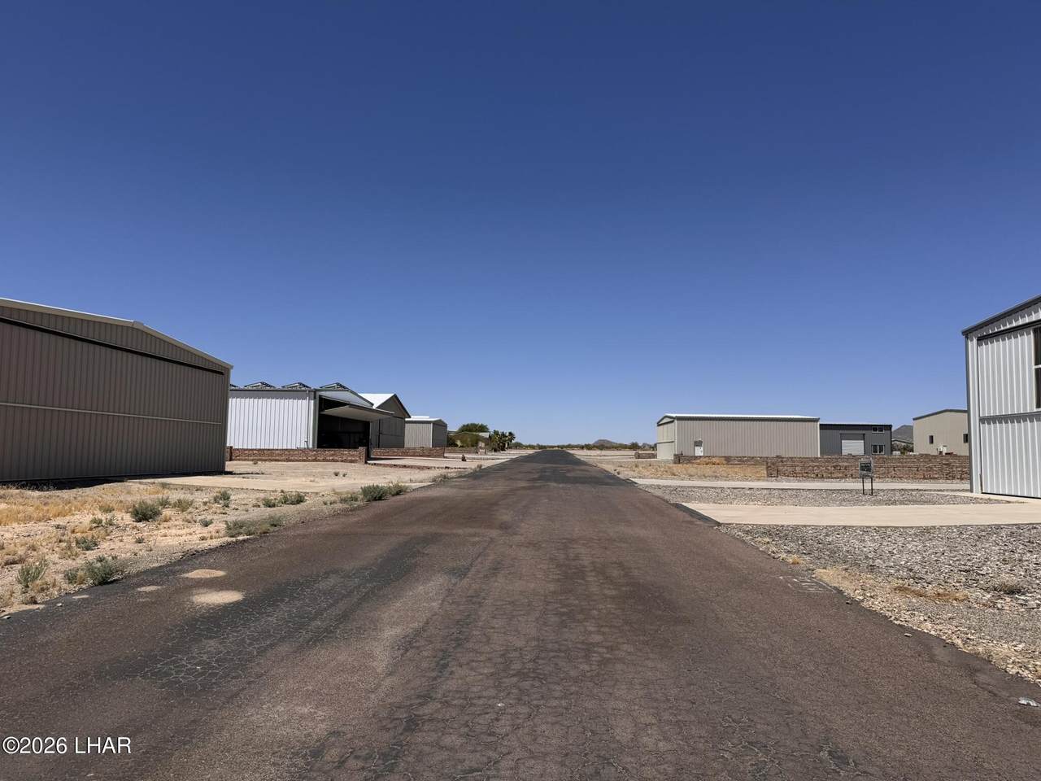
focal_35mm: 24
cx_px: 520
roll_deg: -0.7
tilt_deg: +4.0
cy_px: 390
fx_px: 722
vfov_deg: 56.8
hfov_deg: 71.6
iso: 80
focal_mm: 6.76
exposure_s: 1/9009
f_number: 1.78
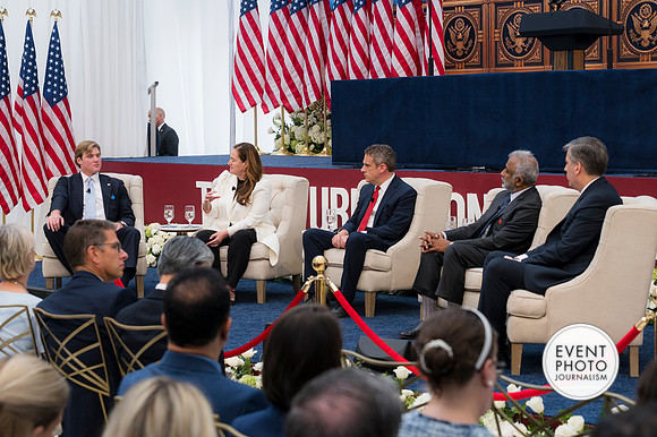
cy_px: 218
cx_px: 328
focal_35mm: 75
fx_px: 1368
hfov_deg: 27.0
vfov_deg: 18.2
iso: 250
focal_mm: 50
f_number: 4
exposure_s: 1/160
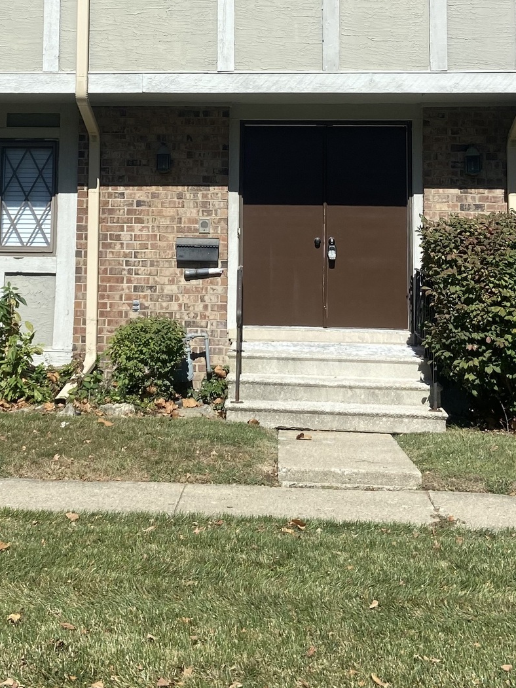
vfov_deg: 32.9
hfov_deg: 25.5
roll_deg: -1.5
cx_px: 175
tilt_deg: +7.5
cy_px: 149
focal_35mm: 57
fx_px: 1133
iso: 32
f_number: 1.8
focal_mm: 4.25
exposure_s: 1/3610
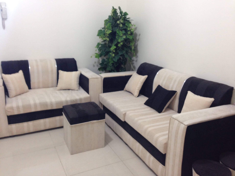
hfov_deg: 55.4
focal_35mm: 33
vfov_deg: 42.9
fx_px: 224
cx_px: 118
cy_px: 88
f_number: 2.4
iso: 125
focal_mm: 4.12
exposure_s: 1/20
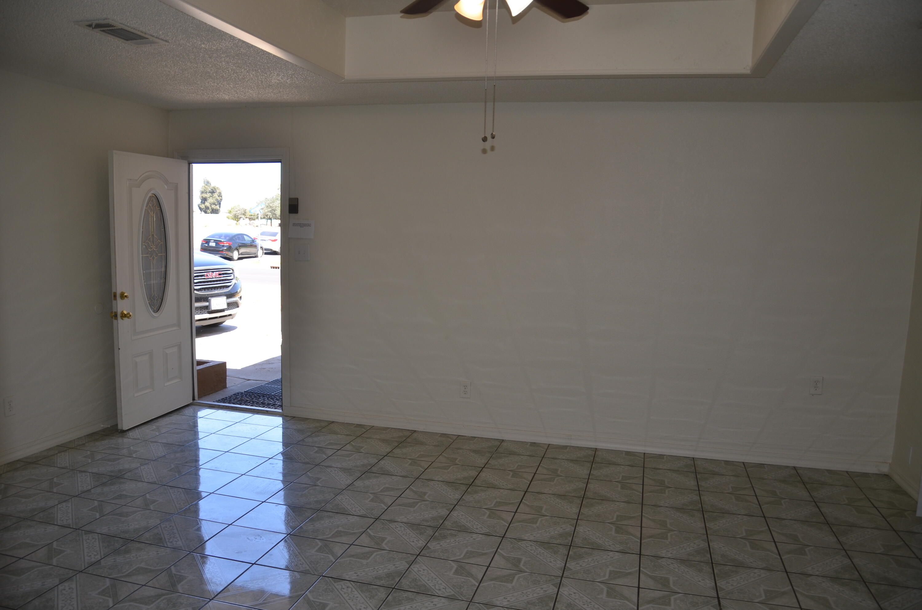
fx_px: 690
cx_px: 461
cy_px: 305
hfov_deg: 67.5
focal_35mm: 27
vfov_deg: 47.7
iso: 200
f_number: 4
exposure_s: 1/250
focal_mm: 18
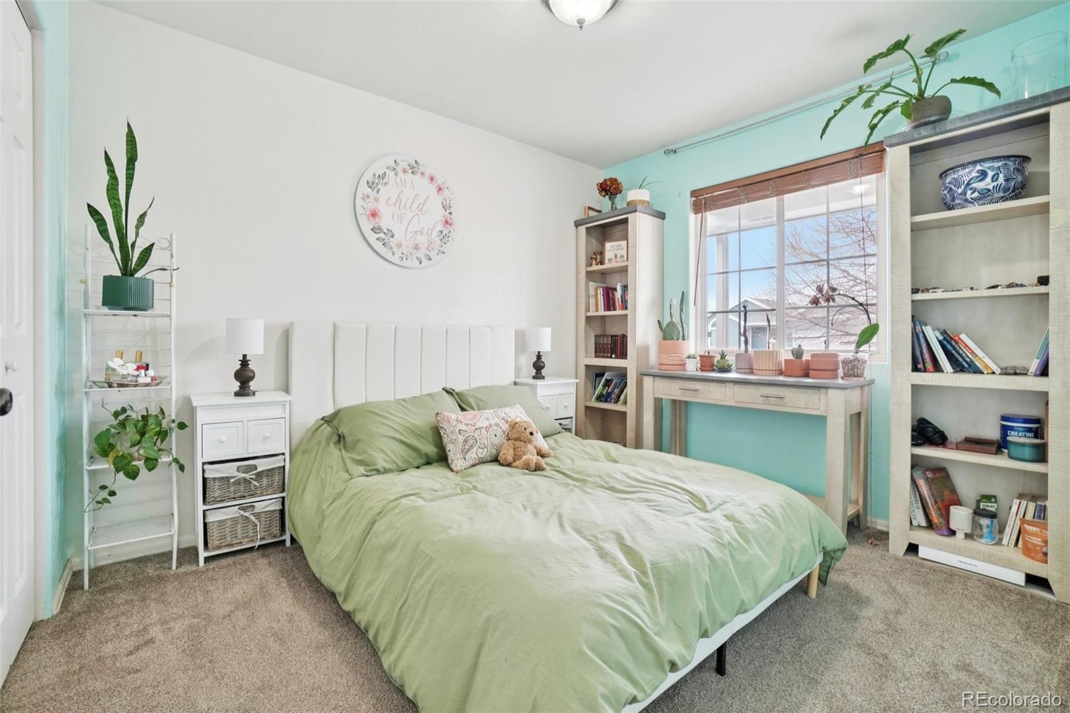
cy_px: 356
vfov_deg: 77.3
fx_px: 446
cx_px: 535
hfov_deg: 100.4
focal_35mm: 15
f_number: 8
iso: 400
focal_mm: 10
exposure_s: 1/15
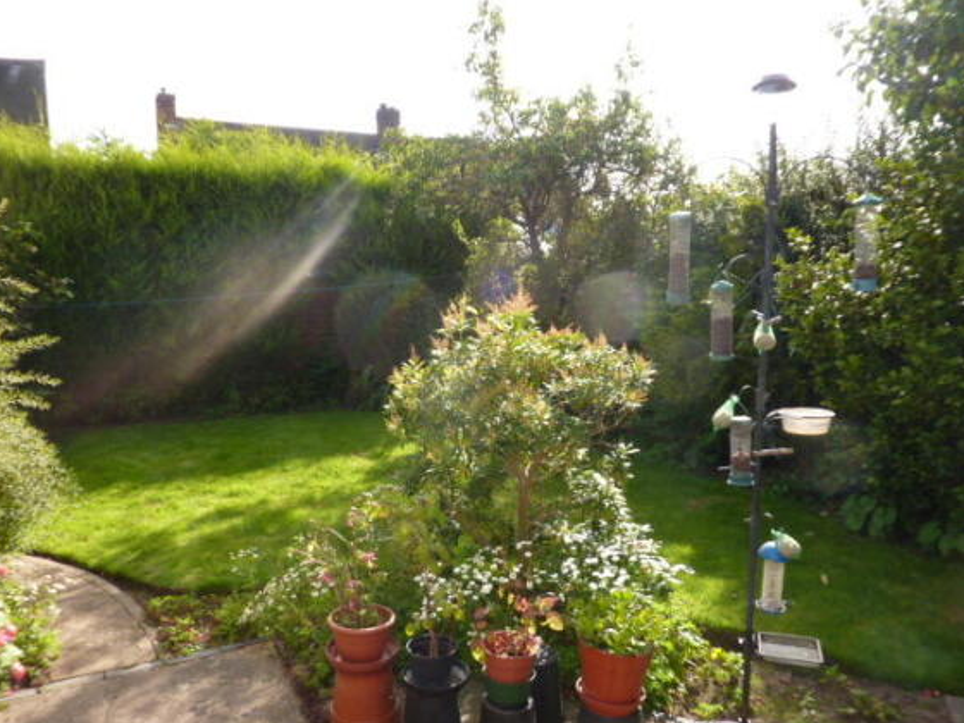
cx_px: 467
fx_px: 724
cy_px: 374
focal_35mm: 26
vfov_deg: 53.1
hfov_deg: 67.3
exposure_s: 1/200
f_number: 4
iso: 100
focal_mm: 4.1
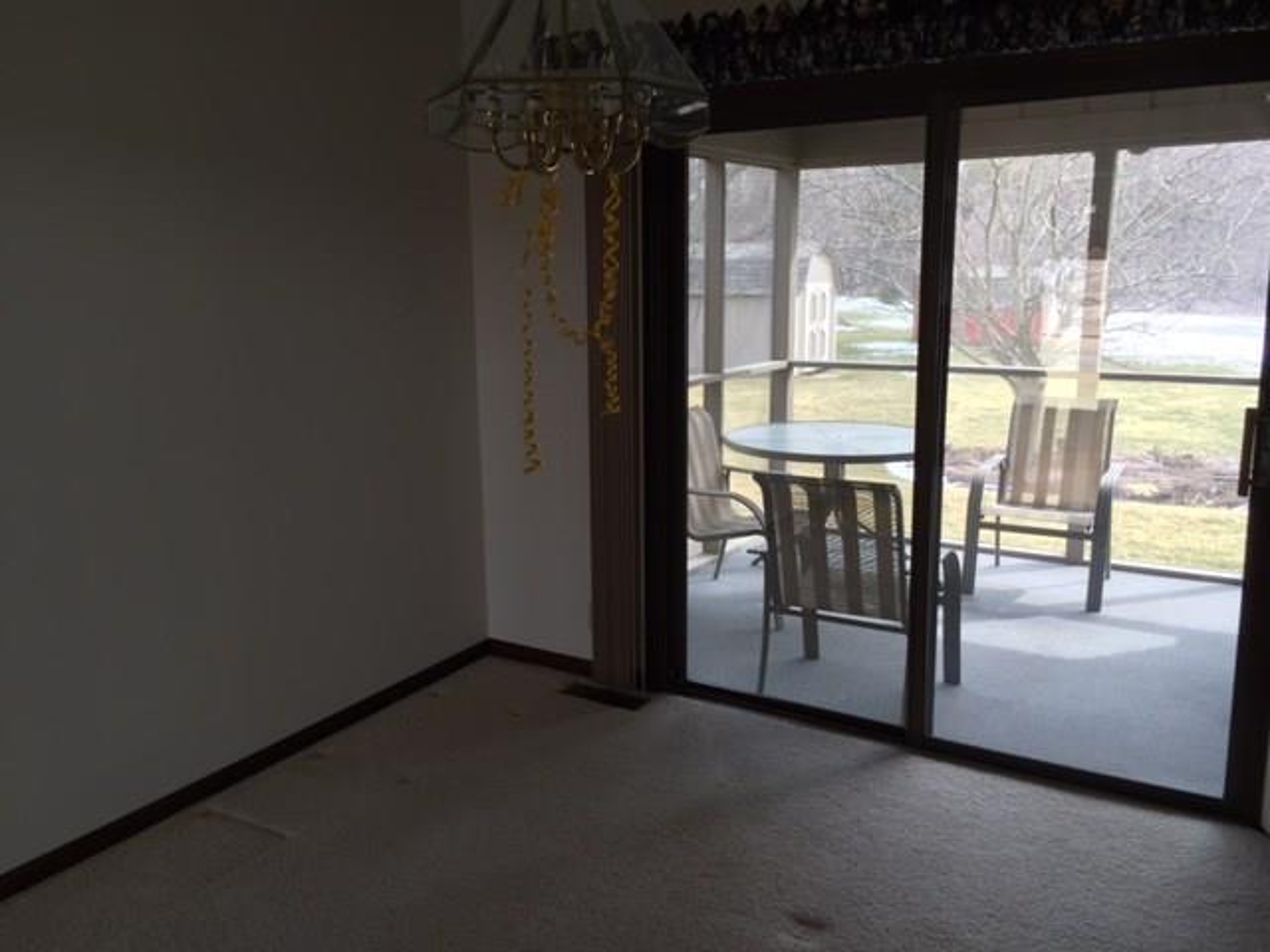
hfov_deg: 61.7
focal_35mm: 29
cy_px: 476
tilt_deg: -9.7
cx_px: 635
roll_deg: +1.4
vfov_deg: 48.2
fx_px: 1064
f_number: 2.2
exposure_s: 1/60
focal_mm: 4.15
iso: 32
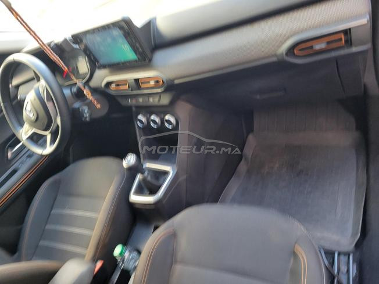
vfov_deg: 53.1
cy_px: 142
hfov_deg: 67.3
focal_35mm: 26
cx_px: 190
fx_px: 285
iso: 200
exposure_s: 1/100
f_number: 1.8
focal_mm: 5.4
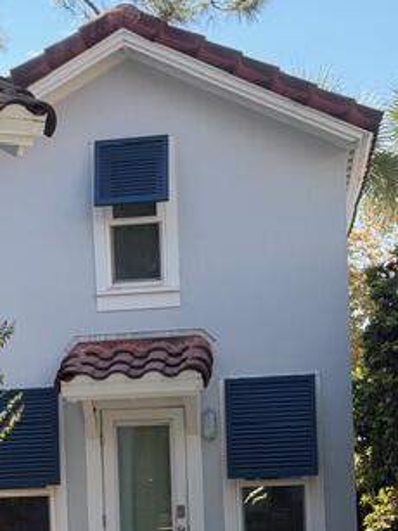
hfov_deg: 14.6
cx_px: 42
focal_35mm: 100
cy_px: 493
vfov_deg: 19.2
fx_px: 1534
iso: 100
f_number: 1.78
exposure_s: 1/837
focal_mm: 6.76
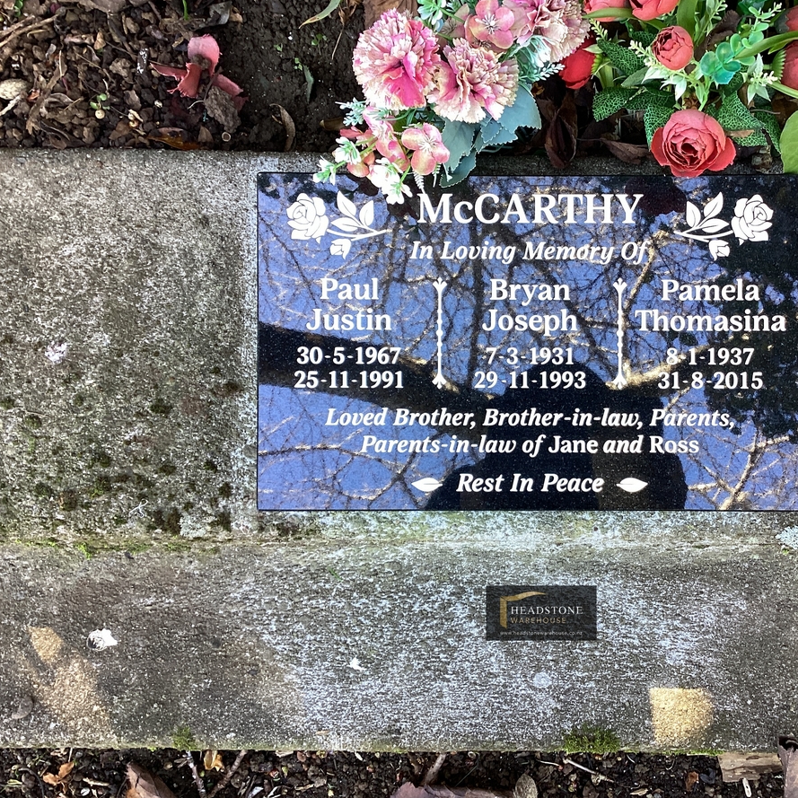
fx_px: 965
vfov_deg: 44.9
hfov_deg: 44.5
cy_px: 395
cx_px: 504
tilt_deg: -78.5
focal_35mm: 37
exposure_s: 1/50
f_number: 2.4
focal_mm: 3.3
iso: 64
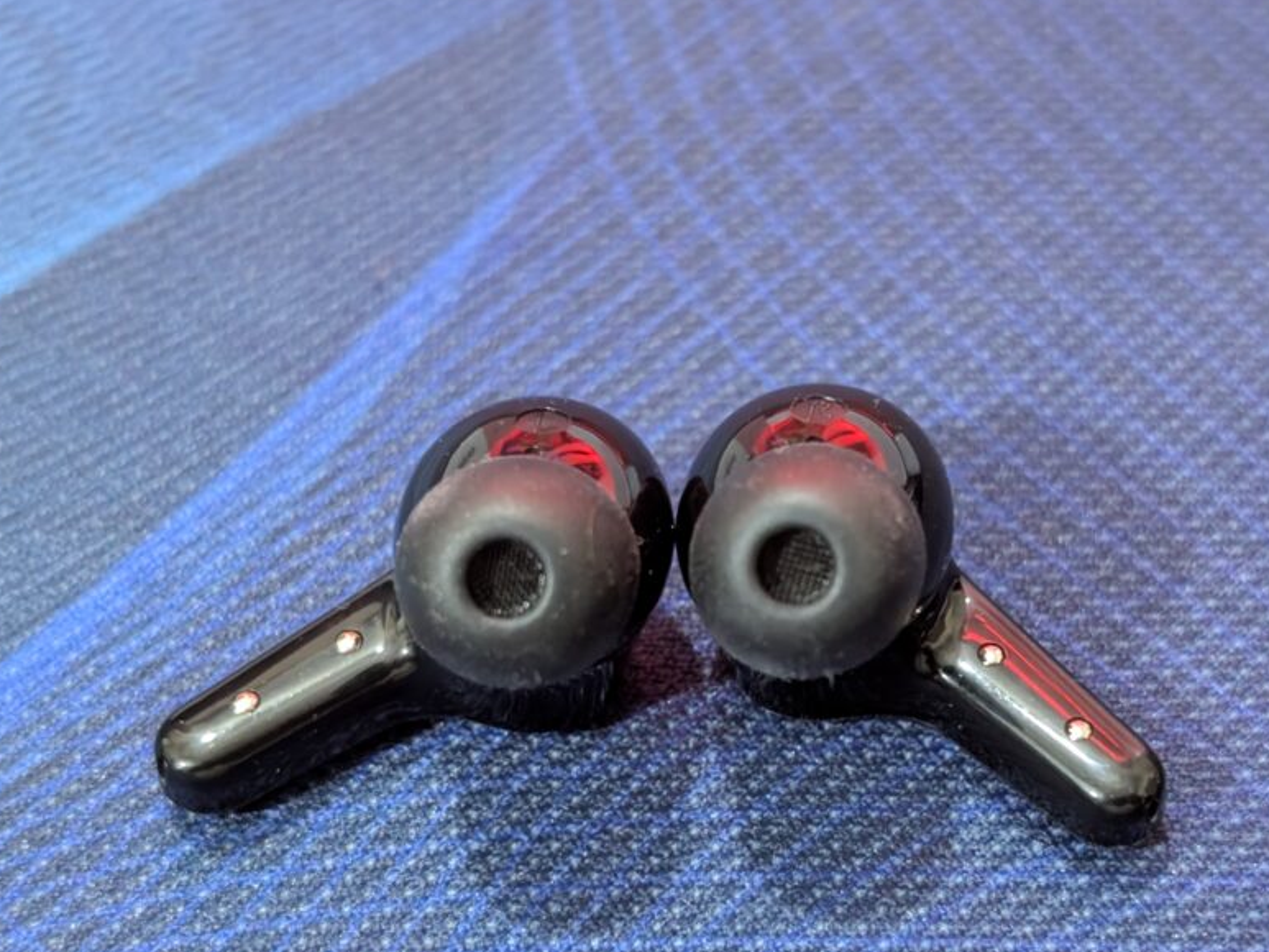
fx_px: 2383
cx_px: 685
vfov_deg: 22.5
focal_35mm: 65
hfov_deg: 29.8
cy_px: 585
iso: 745
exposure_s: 1/28.8
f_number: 1.68
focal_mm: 6.9
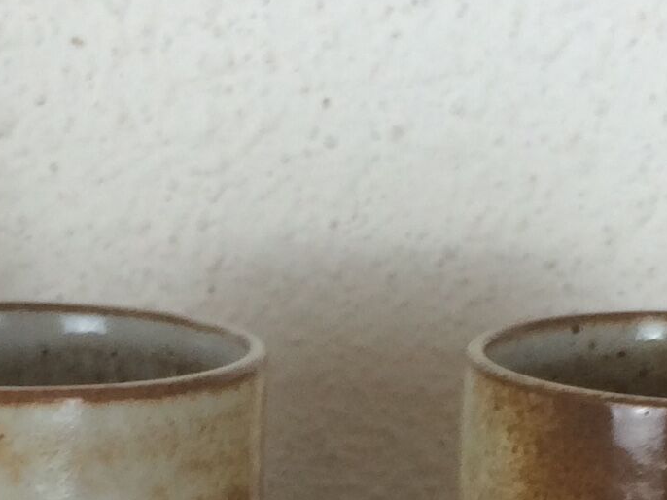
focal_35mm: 138
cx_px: 362
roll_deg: -2.1
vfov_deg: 10.2
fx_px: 2658
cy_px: 852
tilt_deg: -20.5
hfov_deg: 14.3
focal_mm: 4.15
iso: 40
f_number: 2.2
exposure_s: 1/50
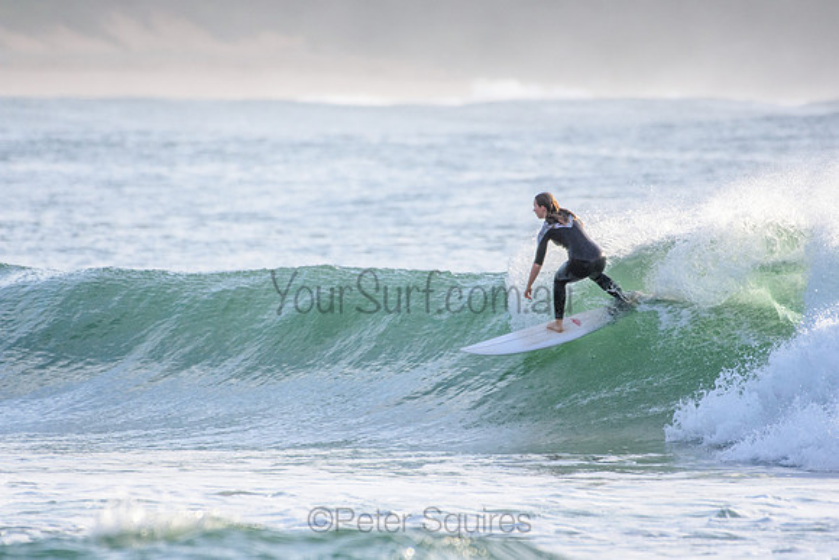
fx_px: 17482
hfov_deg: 2.7
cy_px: 280
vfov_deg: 1.8
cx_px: 420
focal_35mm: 750
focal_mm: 500
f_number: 5.6
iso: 640
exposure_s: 1/2000
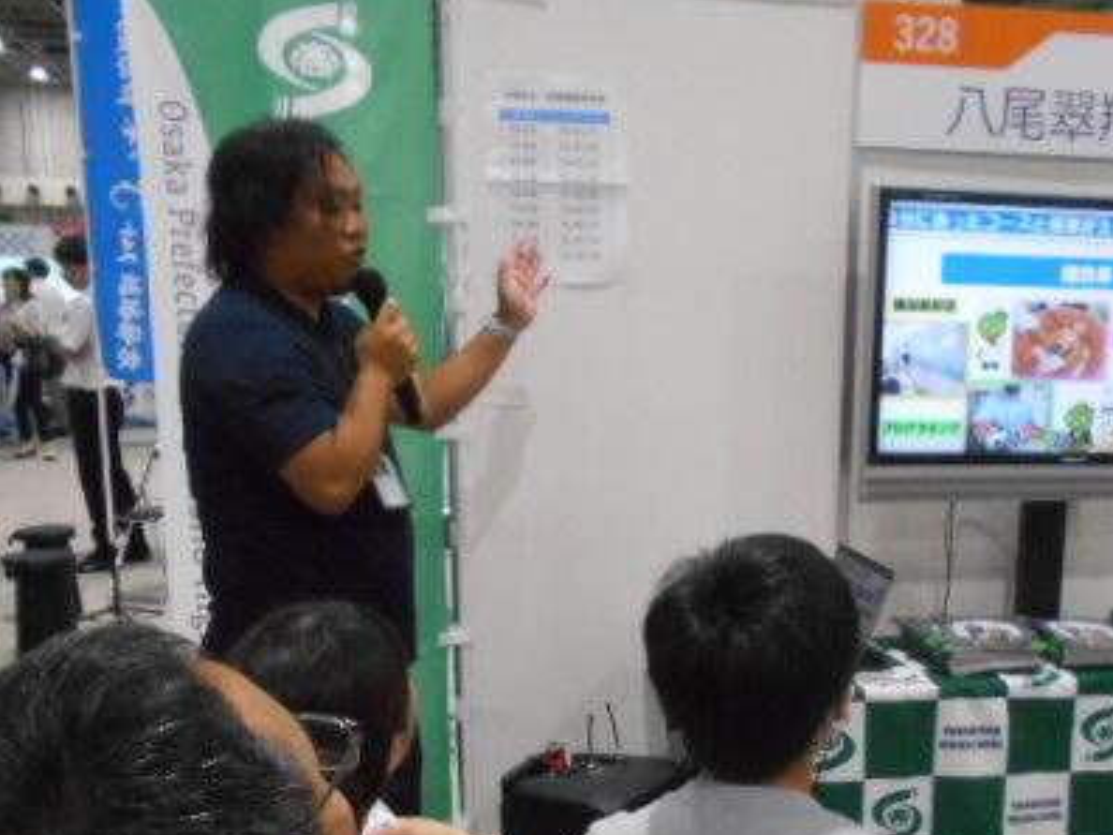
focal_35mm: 42
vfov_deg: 33.5
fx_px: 1350
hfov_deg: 44.0
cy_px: 649
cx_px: 762
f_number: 3.2
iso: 800
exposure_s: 1/125
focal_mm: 4.6
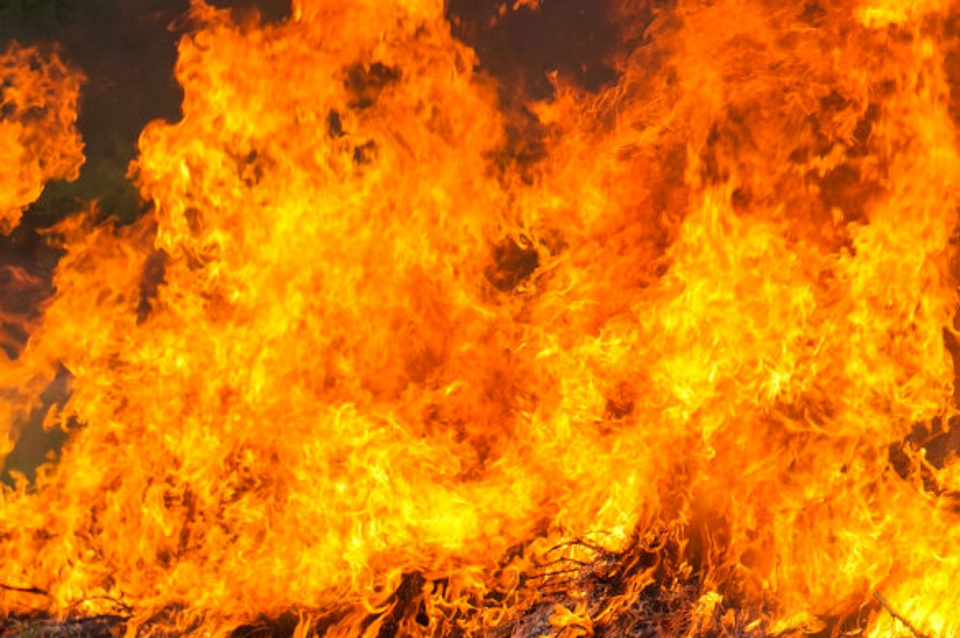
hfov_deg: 4.1
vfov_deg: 2.7
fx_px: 13474
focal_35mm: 506
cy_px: 211
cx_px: 635
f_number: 8
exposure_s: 1/320
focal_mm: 203
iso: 160
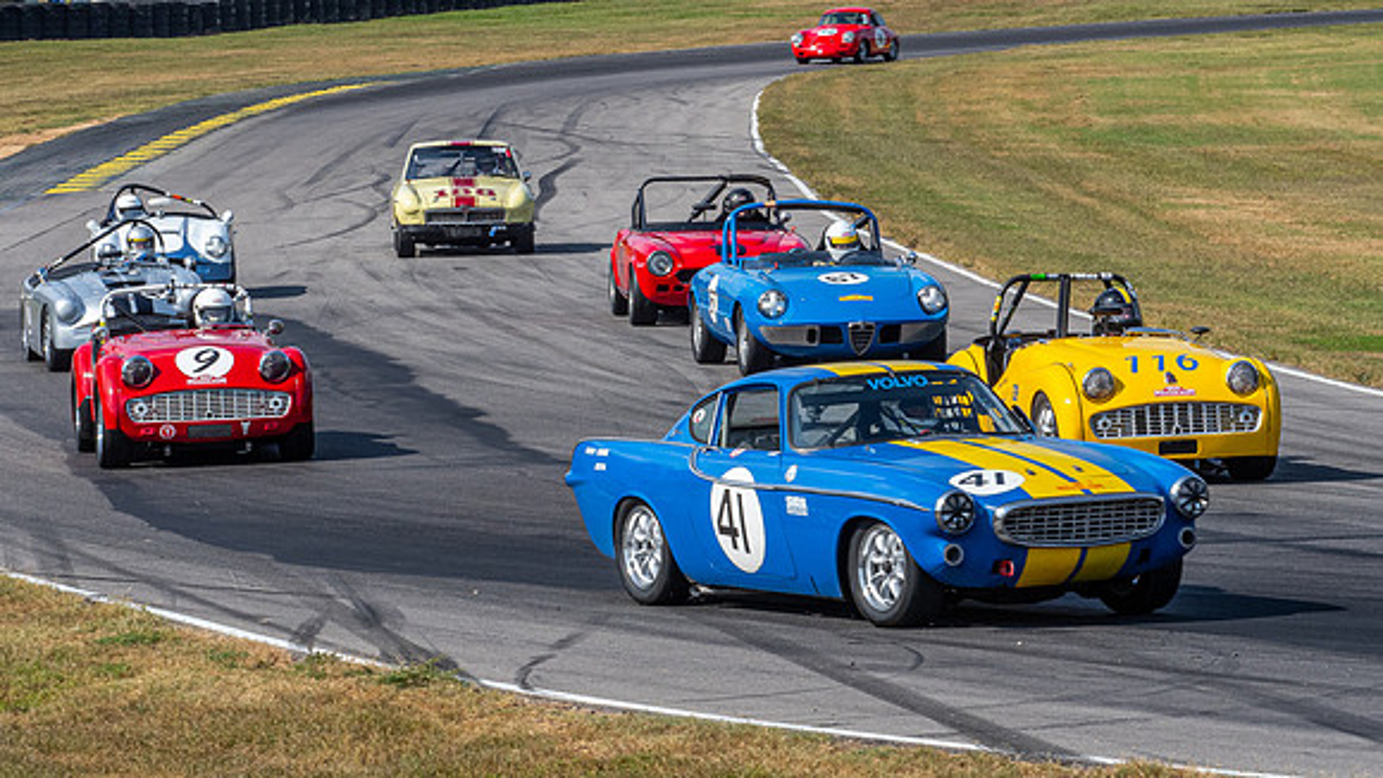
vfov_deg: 5.0
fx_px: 8916
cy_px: 199
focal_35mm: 243
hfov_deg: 8.9
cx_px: 611
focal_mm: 100
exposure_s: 1/320
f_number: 13
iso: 320
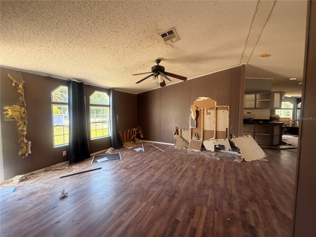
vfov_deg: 85.7
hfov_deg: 102.1
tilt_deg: -2.7
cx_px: 158
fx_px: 128
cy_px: 118
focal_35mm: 14
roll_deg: -0.6
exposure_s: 1/121
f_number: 2.2
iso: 250
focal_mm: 2.22
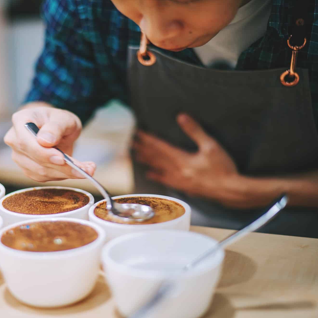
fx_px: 665
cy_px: 159
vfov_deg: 26.9
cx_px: 98
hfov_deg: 26.7
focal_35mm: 64
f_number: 1.6
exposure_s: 1/60
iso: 160
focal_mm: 50
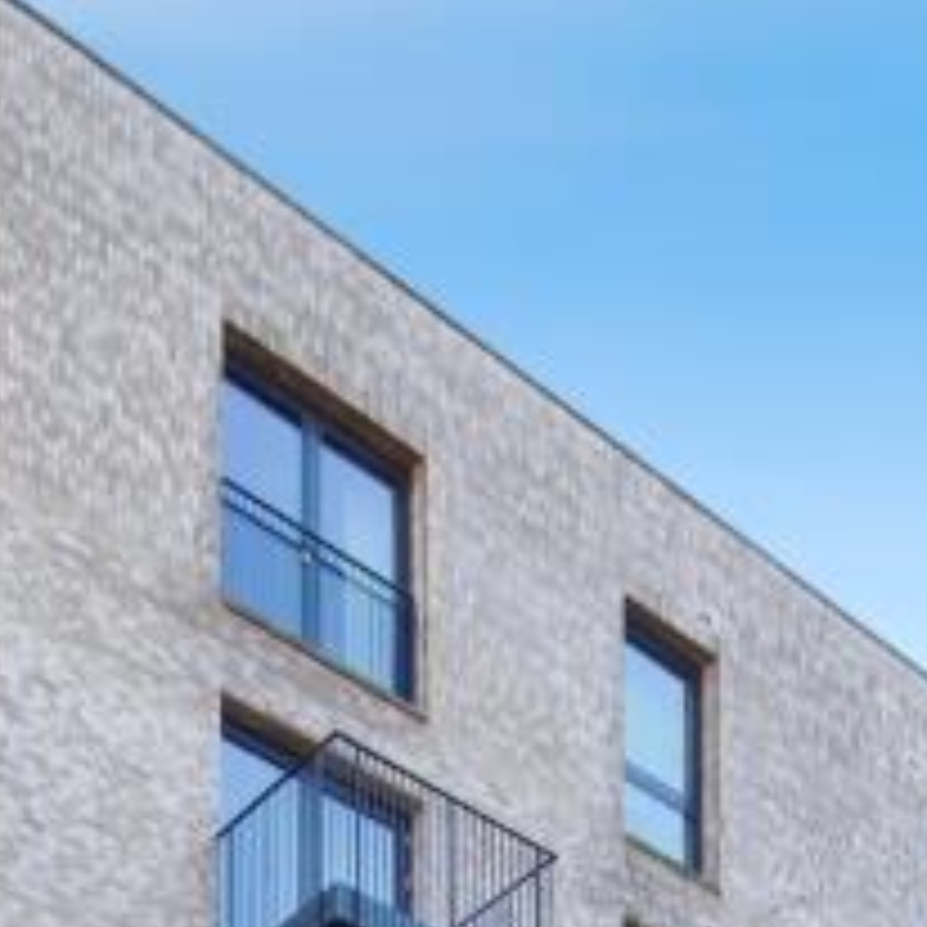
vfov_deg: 20.6
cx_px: 338
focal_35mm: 72
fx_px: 2181
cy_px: 1384
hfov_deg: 23.9
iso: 640
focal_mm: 17
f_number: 7.1
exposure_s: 1/200
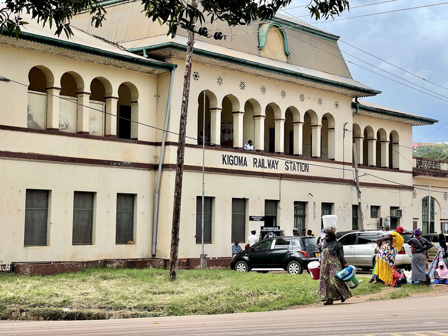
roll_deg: -0.9
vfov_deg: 22.9
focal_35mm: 64
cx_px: 224
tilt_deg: +3.5
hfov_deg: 30.3
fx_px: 828
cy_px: 168
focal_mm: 7.5
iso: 20
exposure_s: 1/306
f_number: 2.2
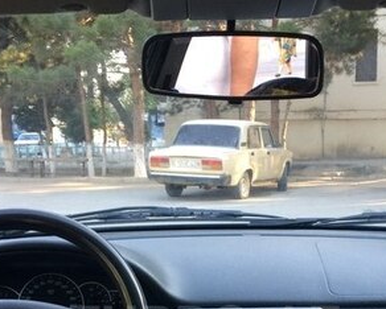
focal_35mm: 64
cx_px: 205
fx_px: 732
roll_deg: -0.4
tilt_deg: -14.3
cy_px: 326
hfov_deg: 29.5
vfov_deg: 22.7
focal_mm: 4.15
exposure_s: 1/33
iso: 40
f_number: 2.2
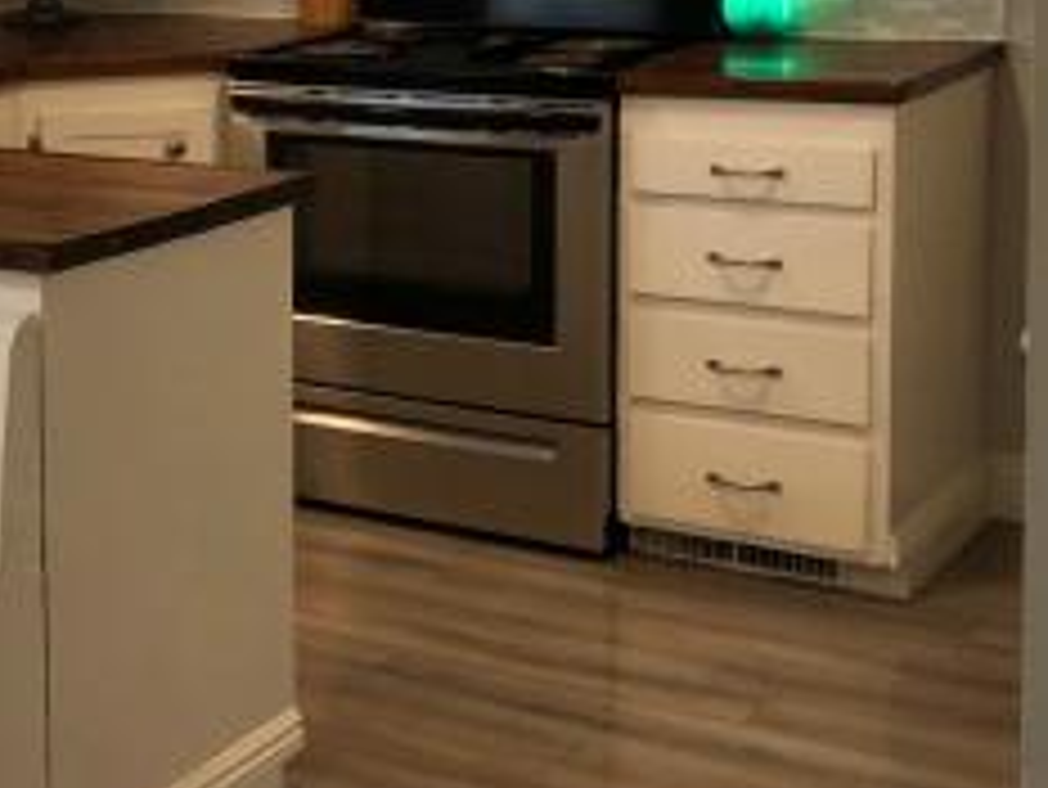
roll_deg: +2.5
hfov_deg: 22.7
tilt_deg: -6.9
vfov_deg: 18.9
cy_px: 140
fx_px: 2332
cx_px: -297
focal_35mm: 77
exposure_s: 1/30
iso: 32
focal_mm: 3.99
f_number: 1.8
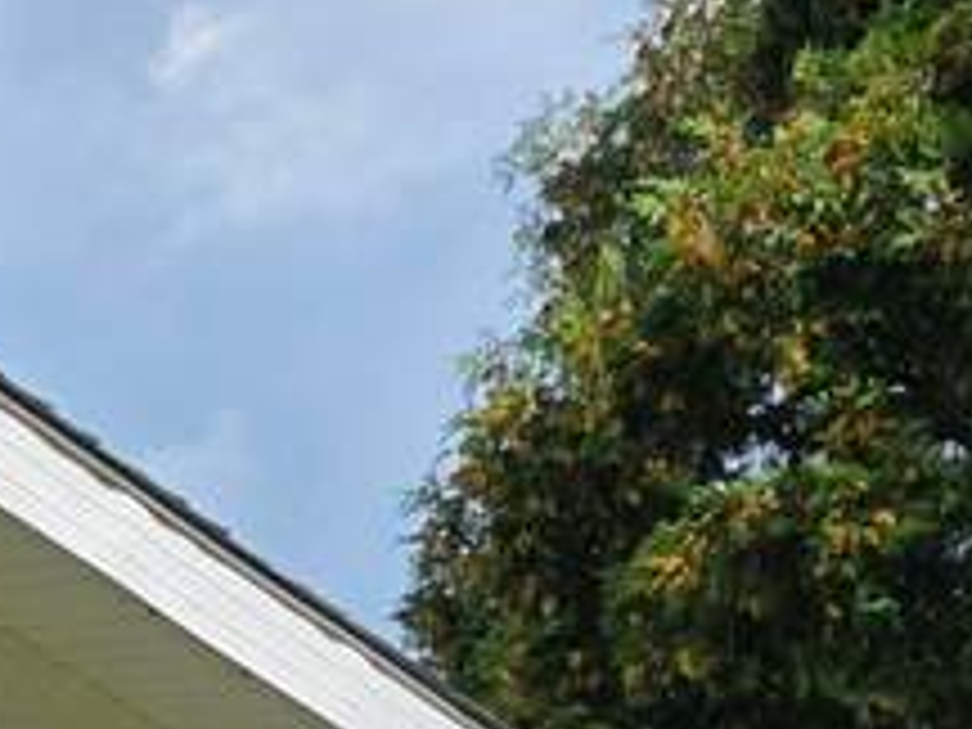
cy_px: 1562
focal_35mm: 136
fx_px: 3819
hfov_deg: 10.9
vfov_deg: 9.9
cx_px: -1724
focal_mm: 6.3
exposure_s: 1/6355
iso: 80
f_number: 1.7
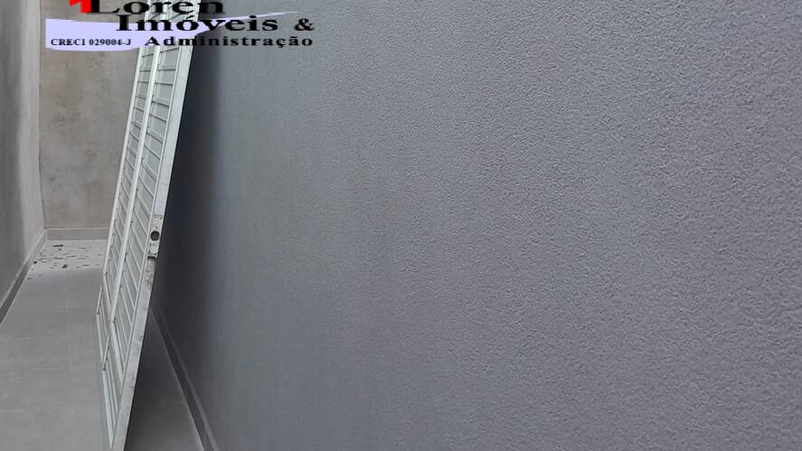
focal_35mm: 46
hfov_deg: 42.9
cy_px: 7
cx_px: 181
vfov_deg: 24.8
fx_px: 978
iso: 64
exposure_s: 1/60
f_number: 1.8
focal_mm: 3.98
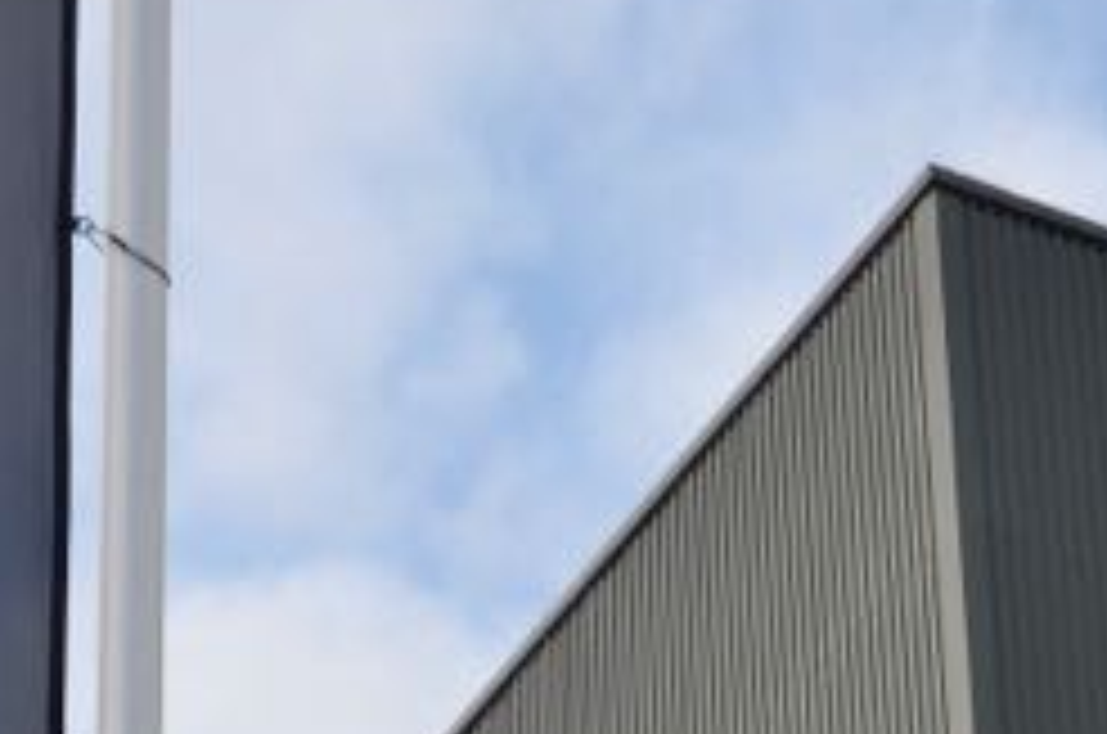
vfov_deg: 7.3
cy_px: 1207
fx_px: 5616
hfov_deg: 11.3
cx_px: 652
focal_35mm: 183
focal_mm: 30
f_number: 7.1
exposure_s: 1/250
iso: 100
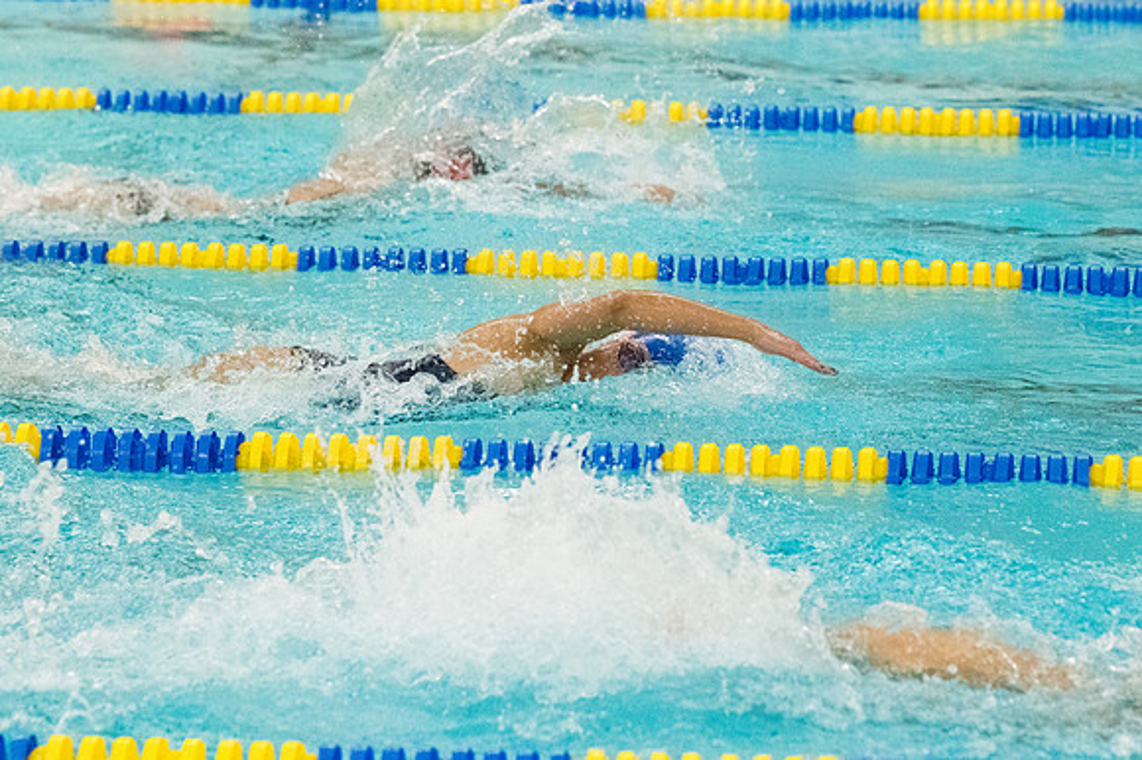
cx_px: 571
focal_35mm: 225
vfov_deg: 6.1
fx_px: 7133
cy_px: 380
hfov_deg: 9.2
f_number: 4.5
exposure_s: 1/1250
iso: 8000
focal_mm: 150
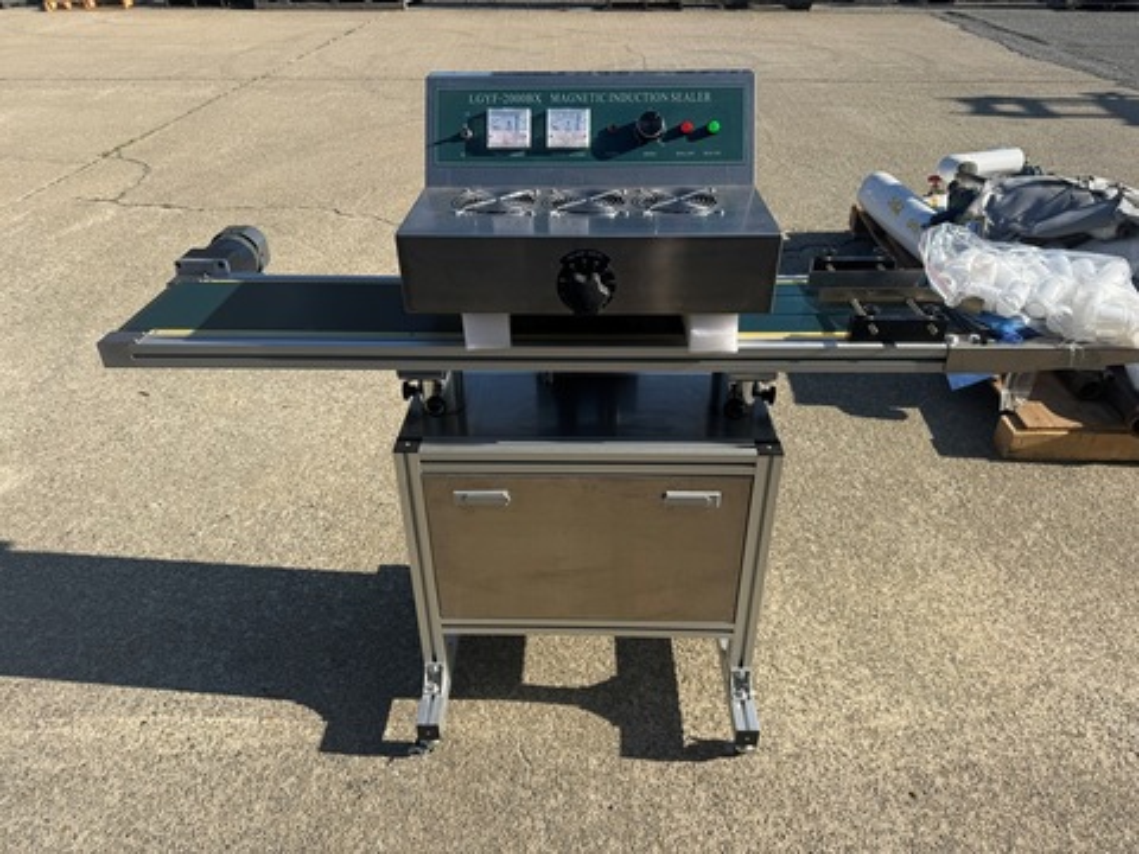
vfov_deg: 56.8
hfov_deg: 71.6
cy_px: 427
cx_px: 570
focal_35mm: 24
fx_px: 790
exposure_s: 1/2959
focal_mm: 6.76
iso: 80
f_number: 1.78
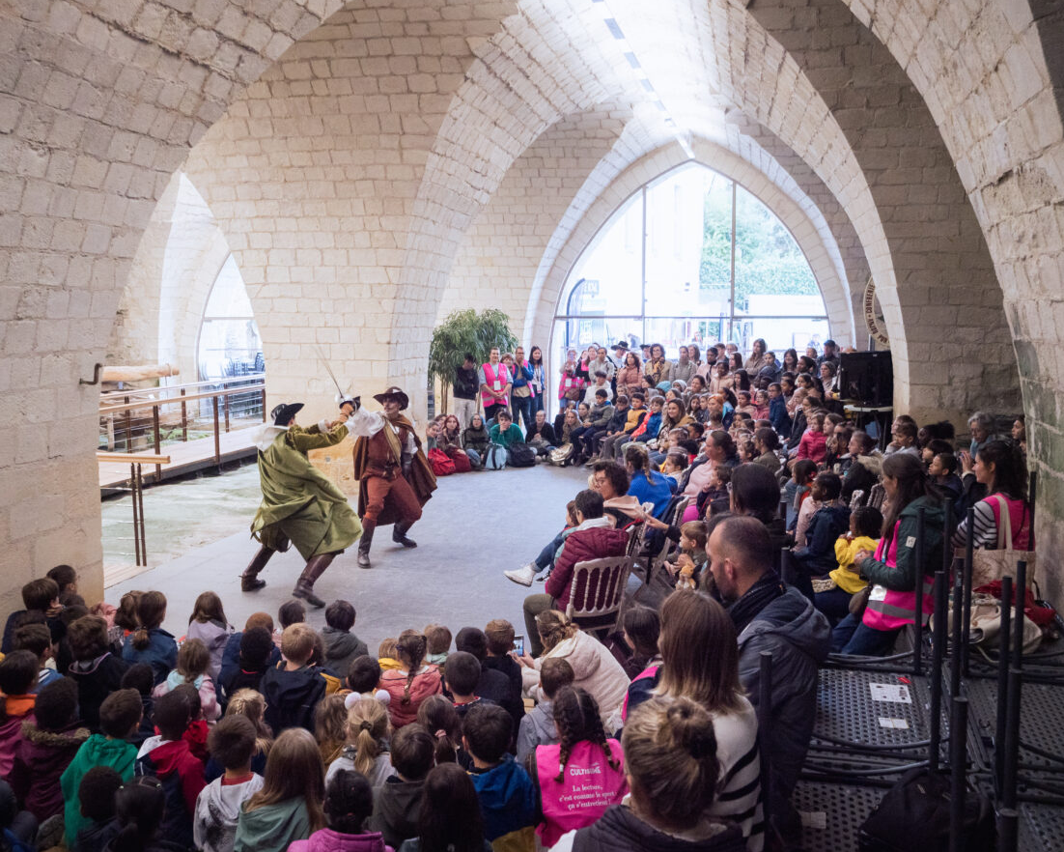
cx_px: 494
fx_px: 1071
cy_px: 422
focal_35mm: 34
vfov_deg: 43.4
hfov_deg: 52.8
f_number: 3.2
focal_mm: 16
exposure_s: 1/160
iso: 800
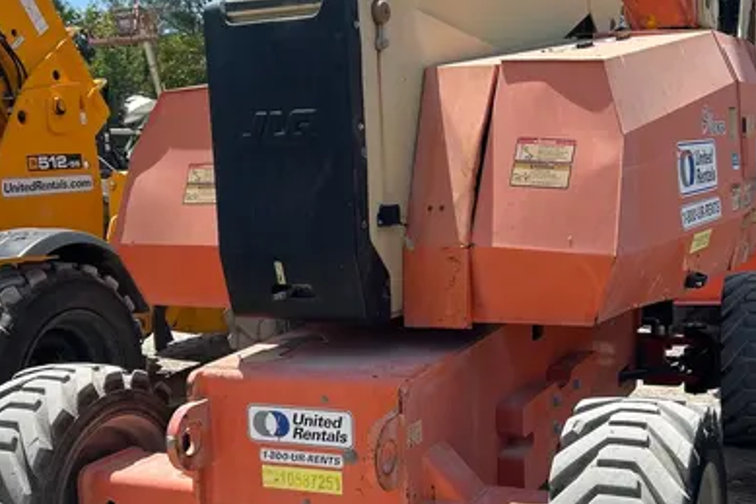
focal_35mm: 51
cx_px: 420
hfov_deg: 38.8
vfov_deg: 26.4
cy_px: 306
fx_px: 1070
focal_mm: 5.7
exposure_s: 1/3571
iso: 50
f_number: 1.5
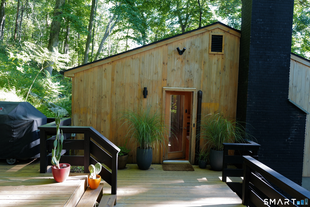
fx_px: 241
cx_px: 155
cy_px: 104
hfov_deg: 65.5
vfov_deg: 46.4
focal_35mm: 28
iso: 400
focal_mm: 28
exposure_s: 1/100
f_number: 3.2
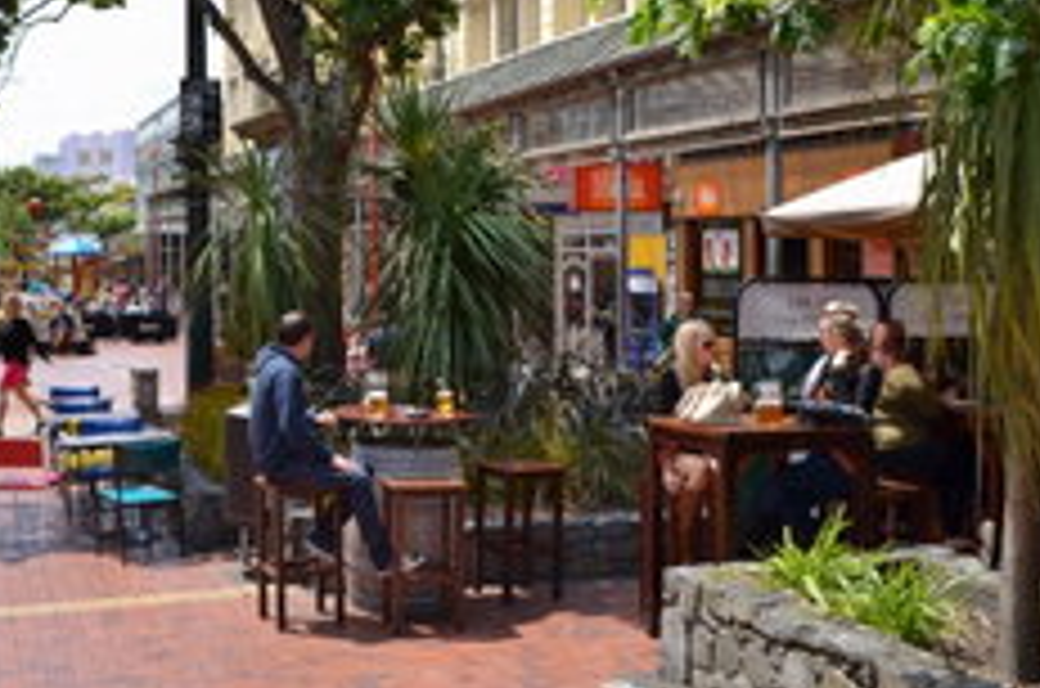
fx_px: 1499
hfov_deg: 38.1
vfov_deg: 25.6
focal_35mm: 52
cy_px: 187
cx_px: 414
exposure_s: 1/200
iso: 100
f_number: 8
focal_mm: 20
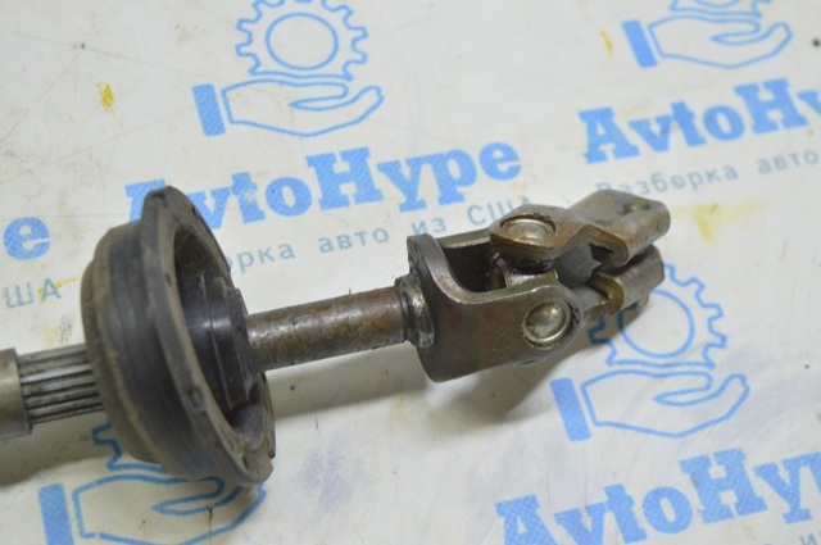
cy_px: 272
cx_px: 410
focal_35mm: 68
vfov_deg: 20.1
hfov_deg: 29.9
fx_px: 1537
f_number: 5.6
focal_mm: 45
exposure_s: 1/20
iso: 400
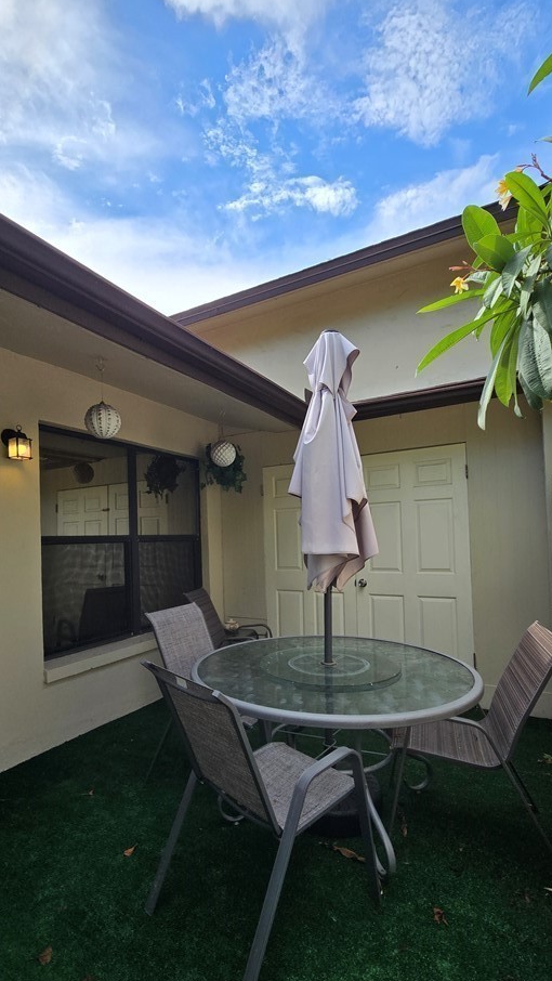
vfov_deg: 99.1
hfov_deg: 66.9
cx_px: 242
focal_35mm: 16
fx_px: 416
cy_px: 534
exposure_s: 1/997
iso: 50
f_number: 2.2
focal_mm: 2.2
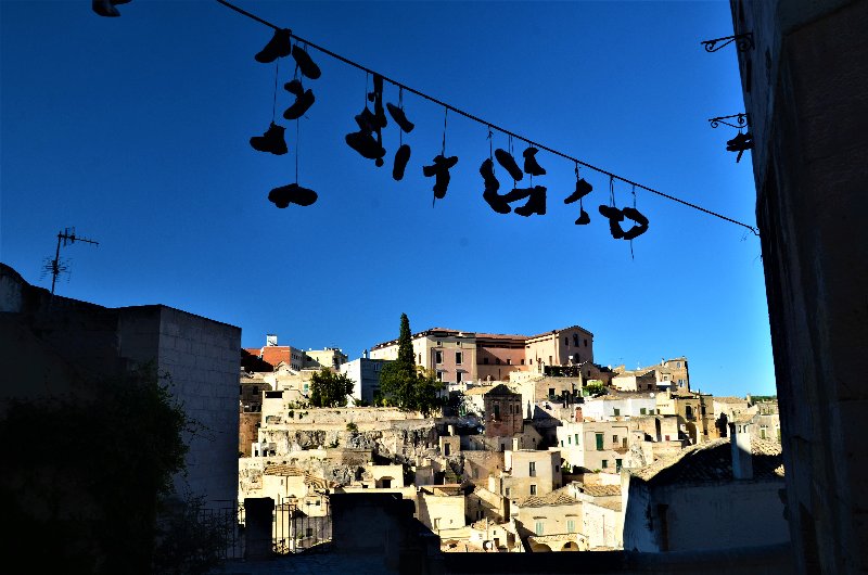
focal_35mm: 27
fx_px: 650
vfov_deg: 47.7
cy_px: 288
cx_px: 434
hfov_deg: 67.5
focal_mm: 18
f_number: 11
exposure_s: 1/100
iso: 200
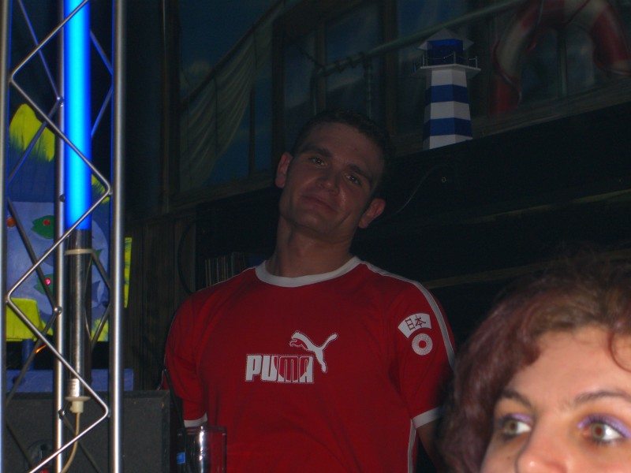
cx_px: 316
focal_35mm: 114
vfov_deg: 13.0
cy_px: 236
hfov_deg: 17.3
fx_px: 2078
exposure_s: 1/60
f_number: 5.1
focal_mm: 23.7
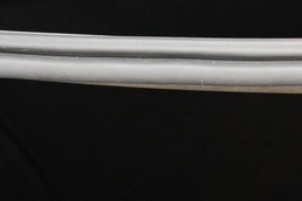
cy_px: 363
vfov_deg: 6.3
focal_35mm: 212
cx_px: 453
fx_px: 1776
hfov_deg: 9.5
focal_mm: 22.5
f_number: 4
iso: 2500
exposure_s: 1/20
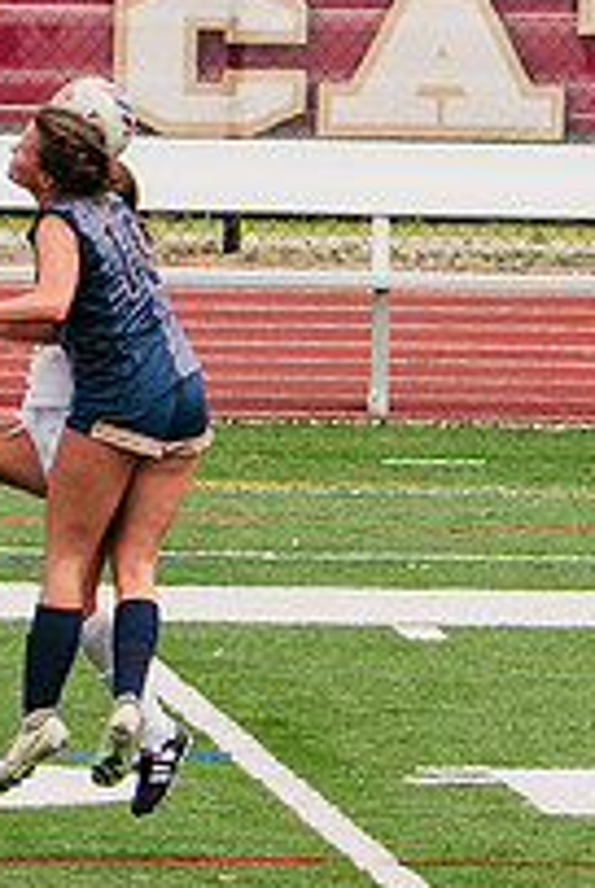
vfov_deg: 2.0
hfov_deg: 1.3
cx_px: -280
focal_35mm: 1024
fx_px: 25299
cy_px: 392
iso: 400
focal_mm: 200
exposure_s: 1/1600
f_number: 5.6
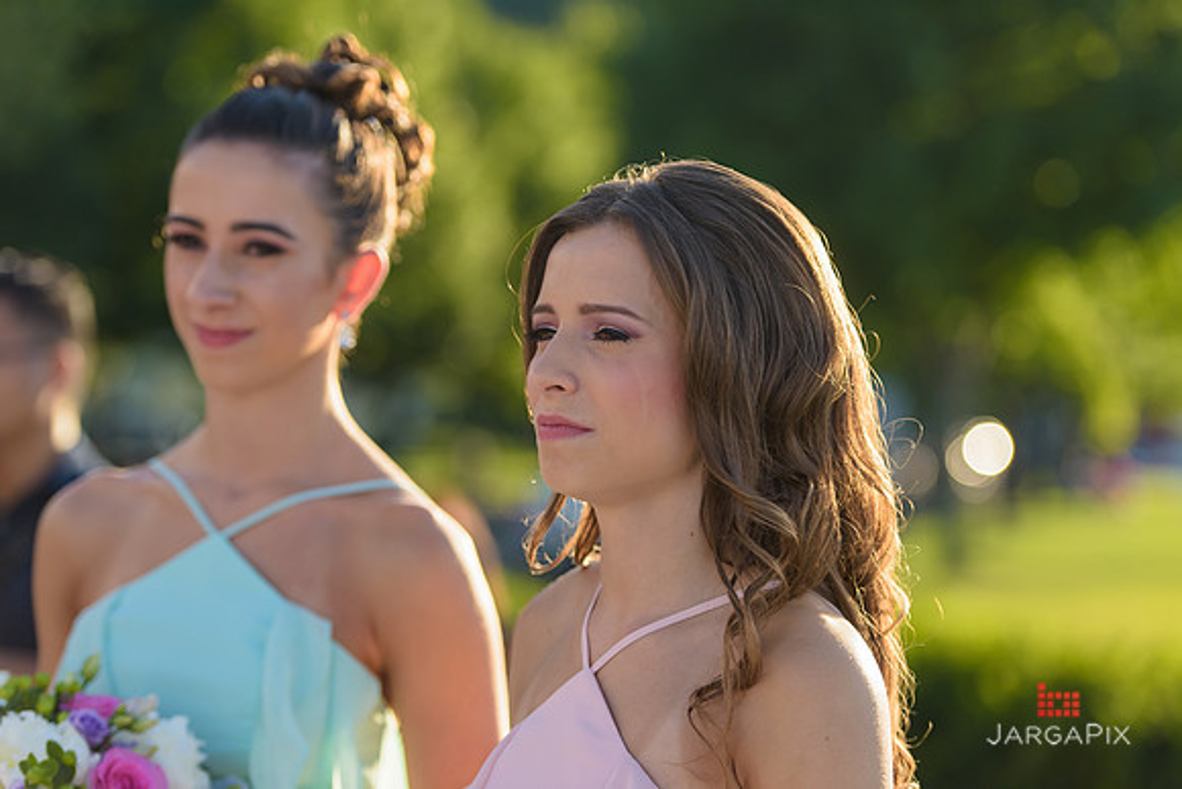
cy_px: 394
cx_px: 591
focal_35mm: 112
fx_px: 3678
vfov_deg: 12.2
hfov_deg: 18.3
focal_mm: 112
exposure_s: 1/1600
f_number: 3.2
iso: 200
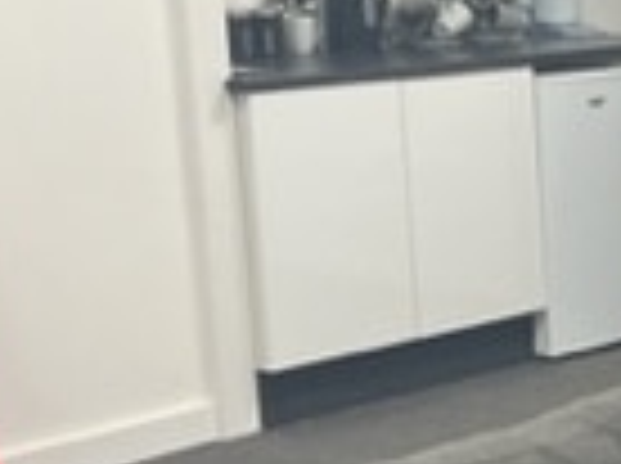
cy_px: 419
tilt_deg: -13.9
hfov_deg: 14.7
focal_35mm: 121
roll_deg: +1.5
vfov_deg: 12.1
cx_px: 1040
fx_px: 2167
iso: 100
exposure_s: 1/100
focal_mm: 5.1
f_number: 1.6
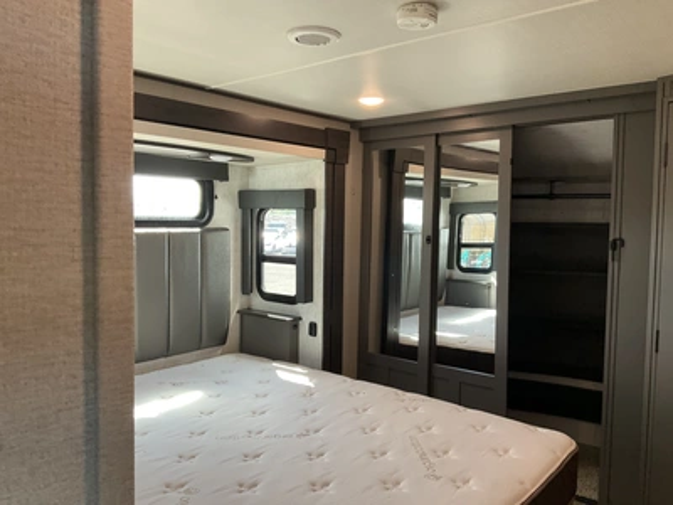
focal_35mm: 29
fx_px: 564
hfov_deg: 61.7
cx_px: 336
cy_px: 252
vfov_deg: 48.2
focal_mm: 3
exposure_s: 1/60
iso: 80
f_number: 1.8
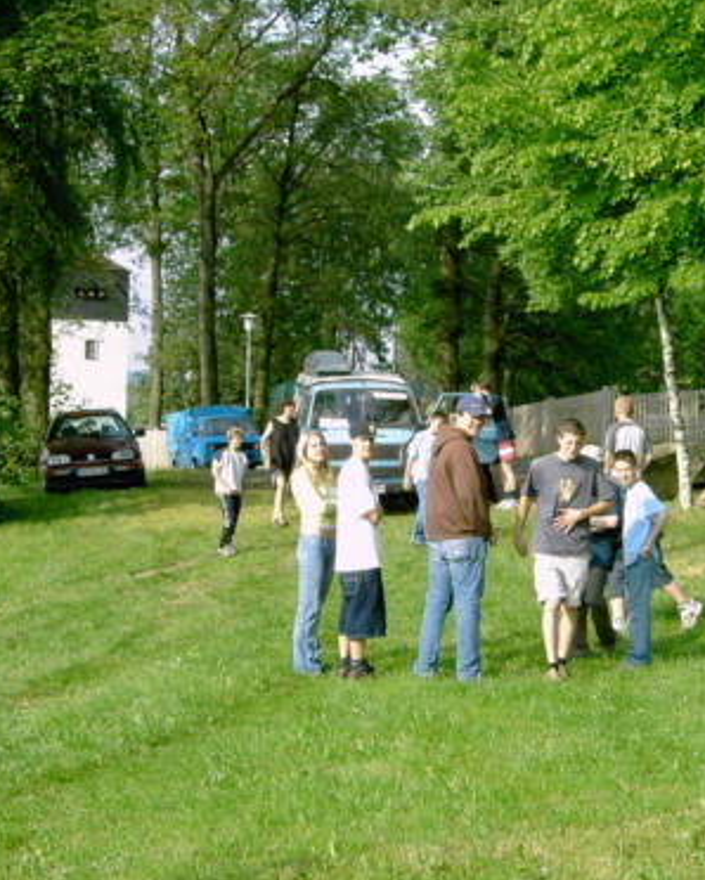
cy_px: 439
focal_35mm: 76
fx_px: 1981
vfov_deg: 25.1
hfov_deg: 20.1
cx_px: 449
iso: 100
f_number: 5.6
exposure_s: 1/160
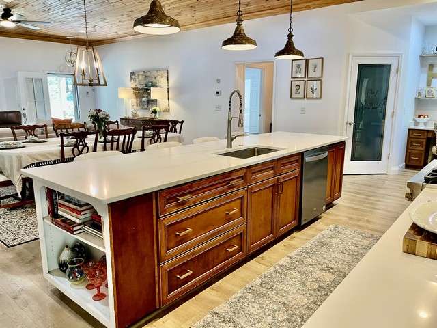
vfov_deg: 53.1
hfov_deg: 67.3
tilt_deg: -10.7
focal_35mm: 26
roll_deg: -0.9
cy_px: 164
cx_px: 218
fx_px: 328
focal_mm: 5.1
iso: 100
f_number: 1.6
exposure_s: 1/60
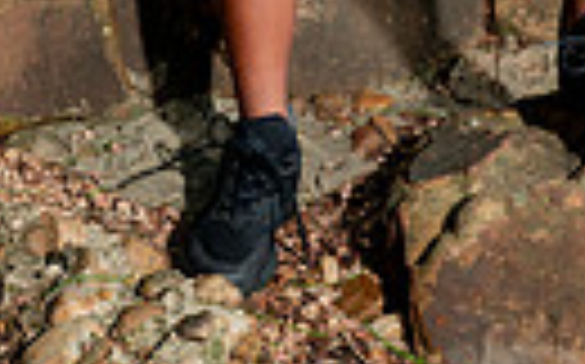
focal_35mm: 155
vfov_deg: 7.8
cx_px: 428
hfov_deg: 13.5
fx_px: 2469
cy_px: -548
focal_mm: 44
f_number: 7.1
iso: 200
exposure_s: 1/200
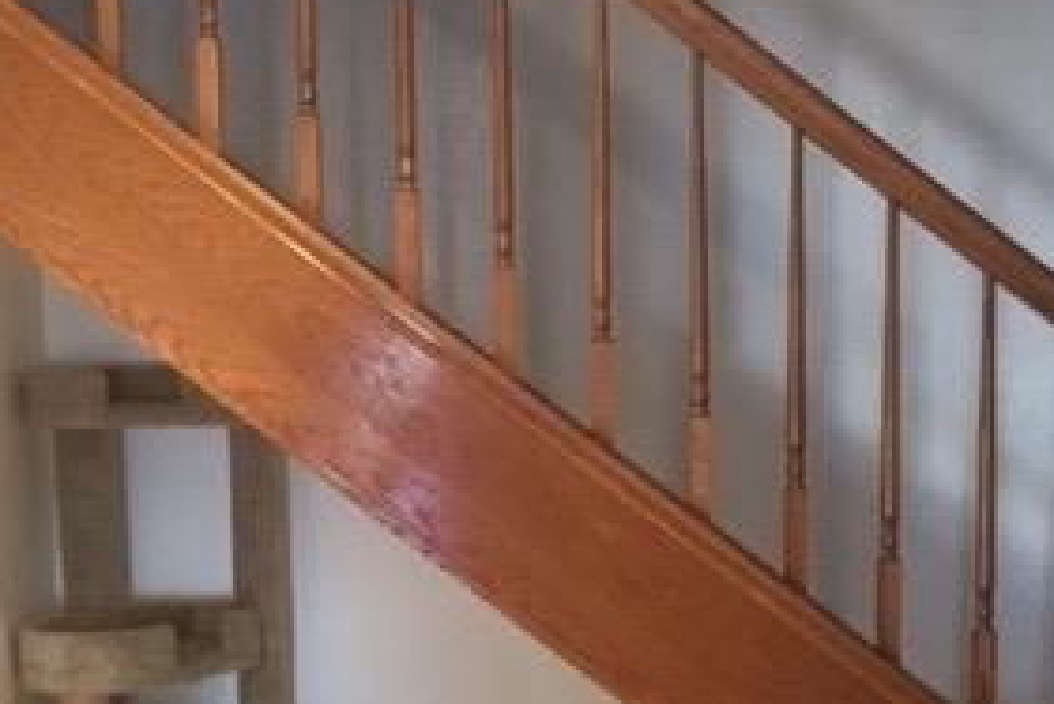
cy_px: 670
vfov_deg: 19.3
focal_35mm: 69
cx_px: 440
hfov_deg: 29.2
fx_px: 2021
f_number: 2.2
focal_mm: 4.15
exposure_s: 1/30
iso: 200
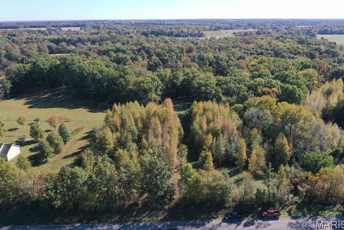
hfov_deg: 63.7
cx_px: 172
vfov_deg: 45.0
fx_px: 277
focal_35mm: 29
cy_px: 113
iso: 100
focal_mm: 10.26
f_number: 5
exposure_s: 1/320
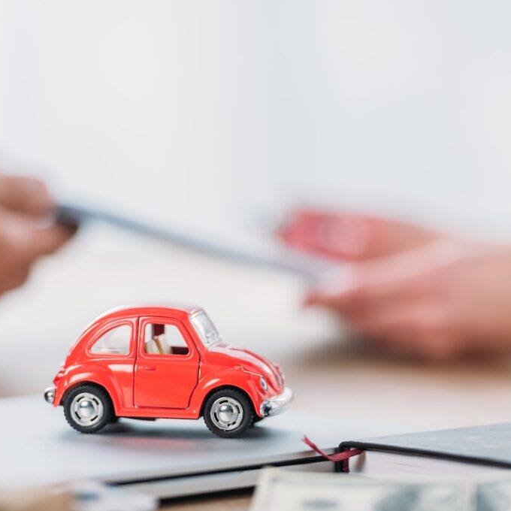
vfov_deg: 6.8
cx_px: 243
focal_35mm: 256
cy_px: 256
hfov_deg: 6.8
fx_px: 4276
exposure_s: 1/200
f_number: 4
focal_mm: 200
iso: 125
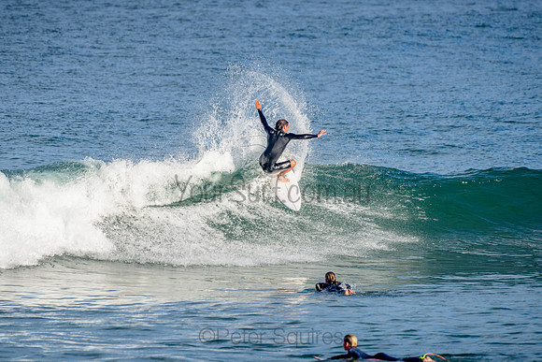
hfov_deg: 3.4
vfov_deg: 2.2
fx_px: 9217
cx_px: 271
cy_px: 181
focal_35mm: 612
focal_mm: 500
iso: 140
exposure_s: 1/1250
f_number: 5.6
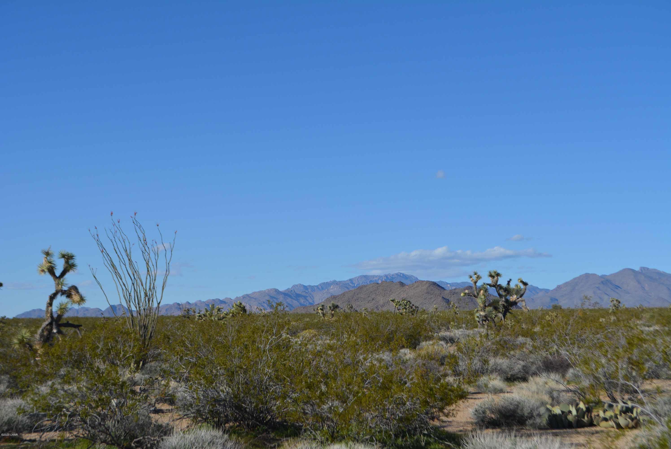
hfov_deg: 33.4
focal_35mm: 60
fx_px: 1119
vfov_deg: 22.7
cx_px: 336
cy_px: 224
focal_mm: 40
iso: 400
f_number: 7.1
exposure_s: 1/2000
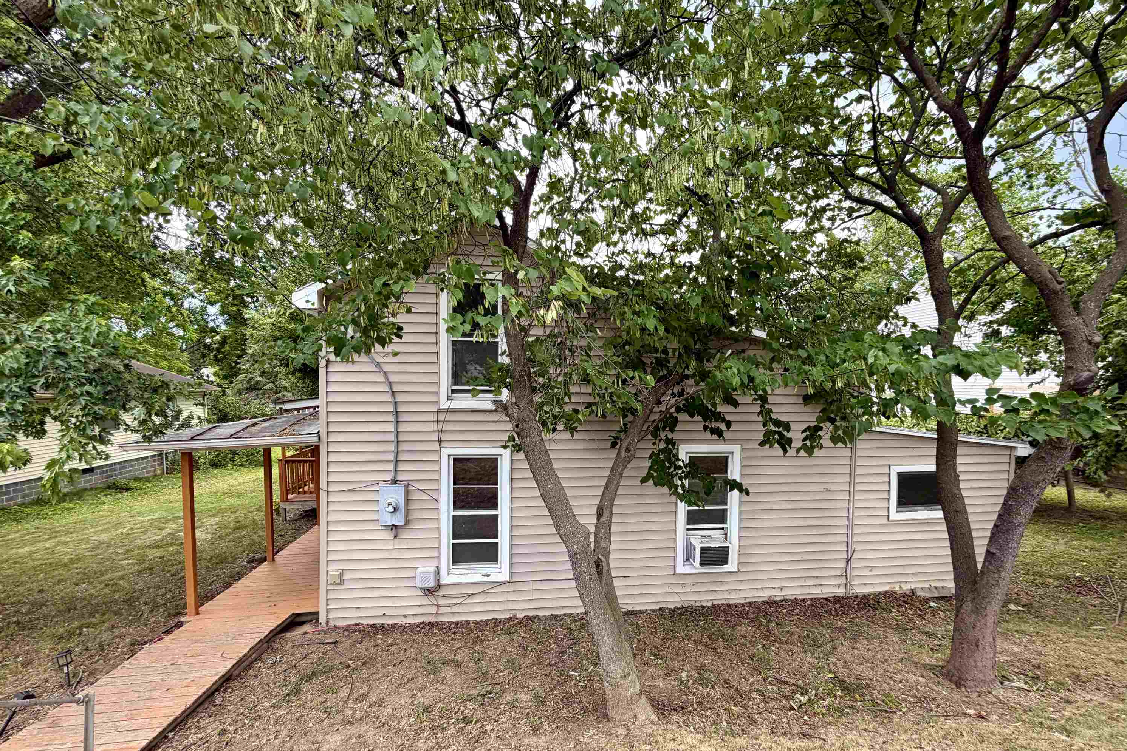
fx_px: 470
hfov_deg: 100.4
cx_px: 574
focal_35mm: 15
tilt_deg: -2.9
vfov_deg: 77.2
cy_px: 403
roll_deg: +0.3
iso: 50
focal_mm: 2.22
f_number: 2.2
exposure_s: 1/353
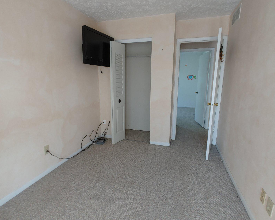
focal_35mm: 19
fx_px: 155
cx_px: 132
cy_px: 111
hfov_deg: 83.2
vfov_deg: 70.9
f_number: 1.9
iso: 150
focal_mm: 1.78
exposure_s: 1/30
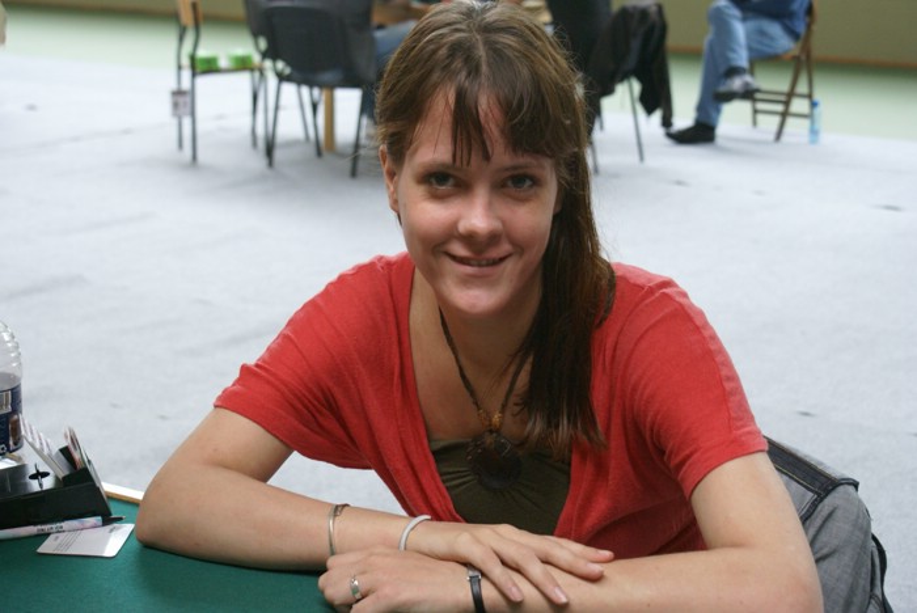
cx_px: 458
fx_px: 1912
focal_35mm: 75
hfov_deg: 27.0
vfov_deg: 18.2
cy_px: 306
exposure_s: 1/80
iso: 400
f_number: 5.6
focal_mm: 50
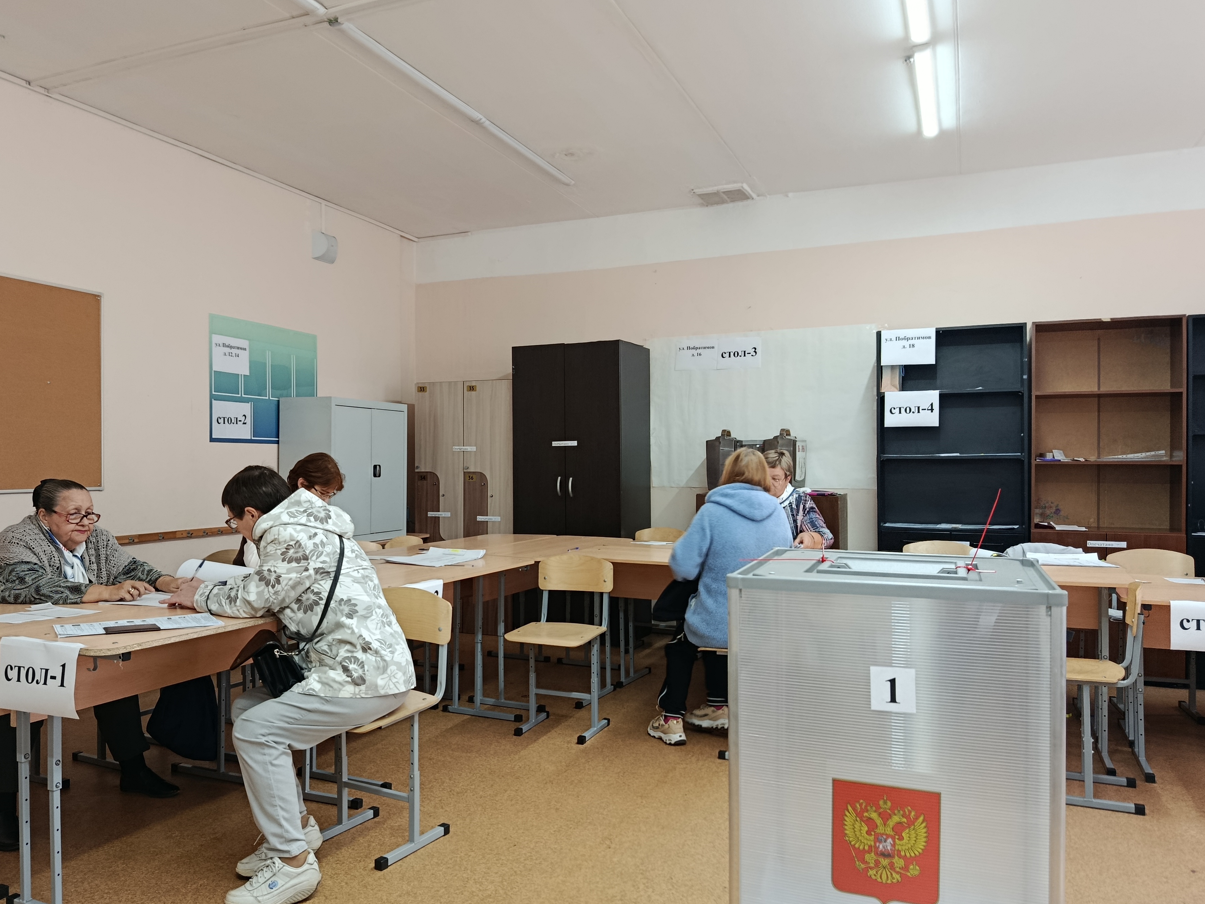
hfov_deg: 65.2
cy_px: 465
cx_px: 549
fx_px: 940
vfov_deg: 51.3
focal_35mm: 27
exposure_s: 1/100
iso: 886
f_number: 1.7
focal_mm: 5.24
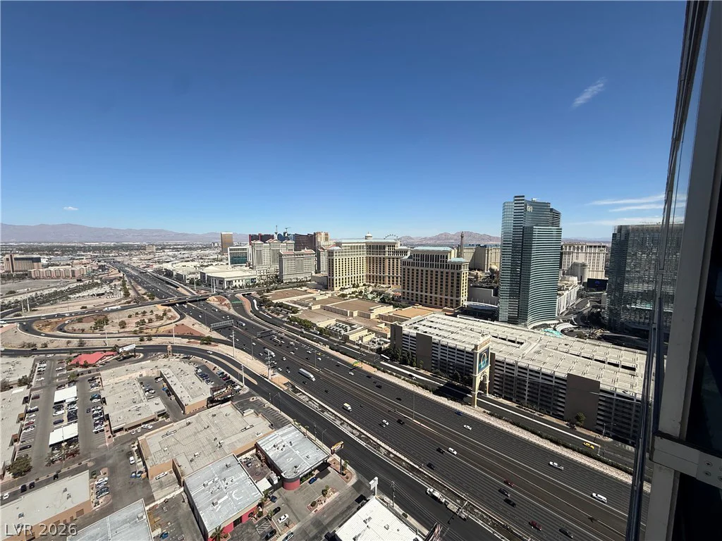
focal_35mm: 14
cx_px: 361
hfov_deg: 102.1
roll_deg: +0.3
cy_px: 270
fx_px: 292
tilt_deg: -6.5
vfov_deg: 85.7
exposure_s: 1/3891
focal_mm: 2.22
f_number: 2.2
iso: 50
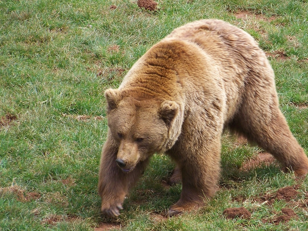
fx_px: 3639
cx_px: 185
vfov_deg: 3.6
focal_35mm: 409
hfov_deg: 4.8
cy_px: 121
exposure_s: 1/125
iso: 64
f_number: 4
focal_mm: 52.2
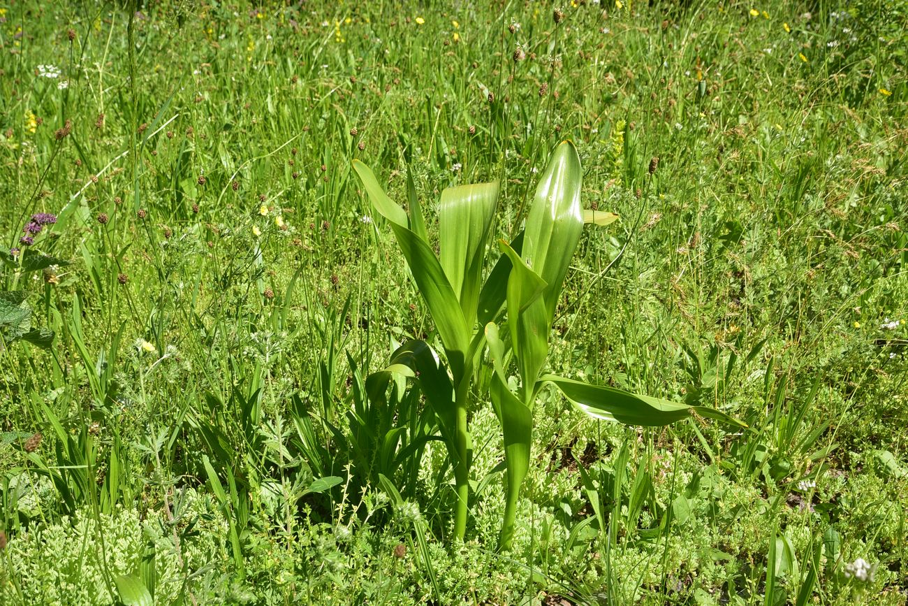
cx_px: 454
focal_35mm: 50
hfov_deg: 39.6
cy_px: 303
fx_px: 1261
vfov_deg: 27.0
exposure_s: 1/125
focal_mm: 50
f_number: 14
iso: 160
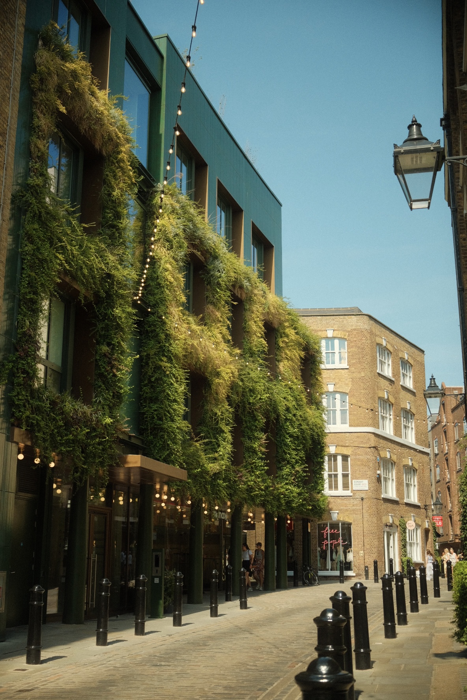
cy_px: 350
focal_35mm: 41
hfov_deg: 32.6
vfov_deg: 47.4
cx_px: 234
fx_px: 798
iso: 640
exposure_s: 1/4000
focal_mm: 27
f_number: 2.8
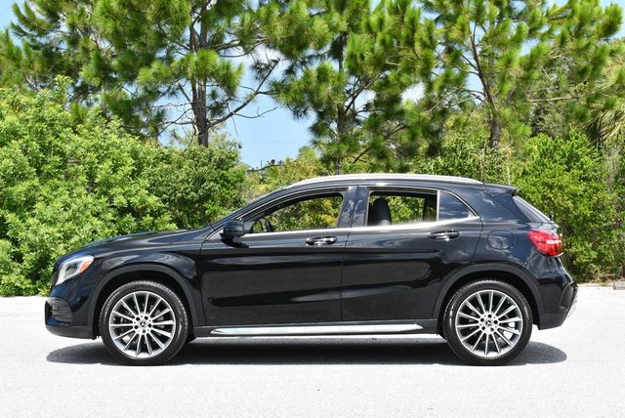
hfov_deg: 31.4
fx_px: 1112
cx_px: 312
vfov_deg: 21.3
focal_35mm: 64
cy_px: 209
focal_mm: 32
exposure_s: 1/250
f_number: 8
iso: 160
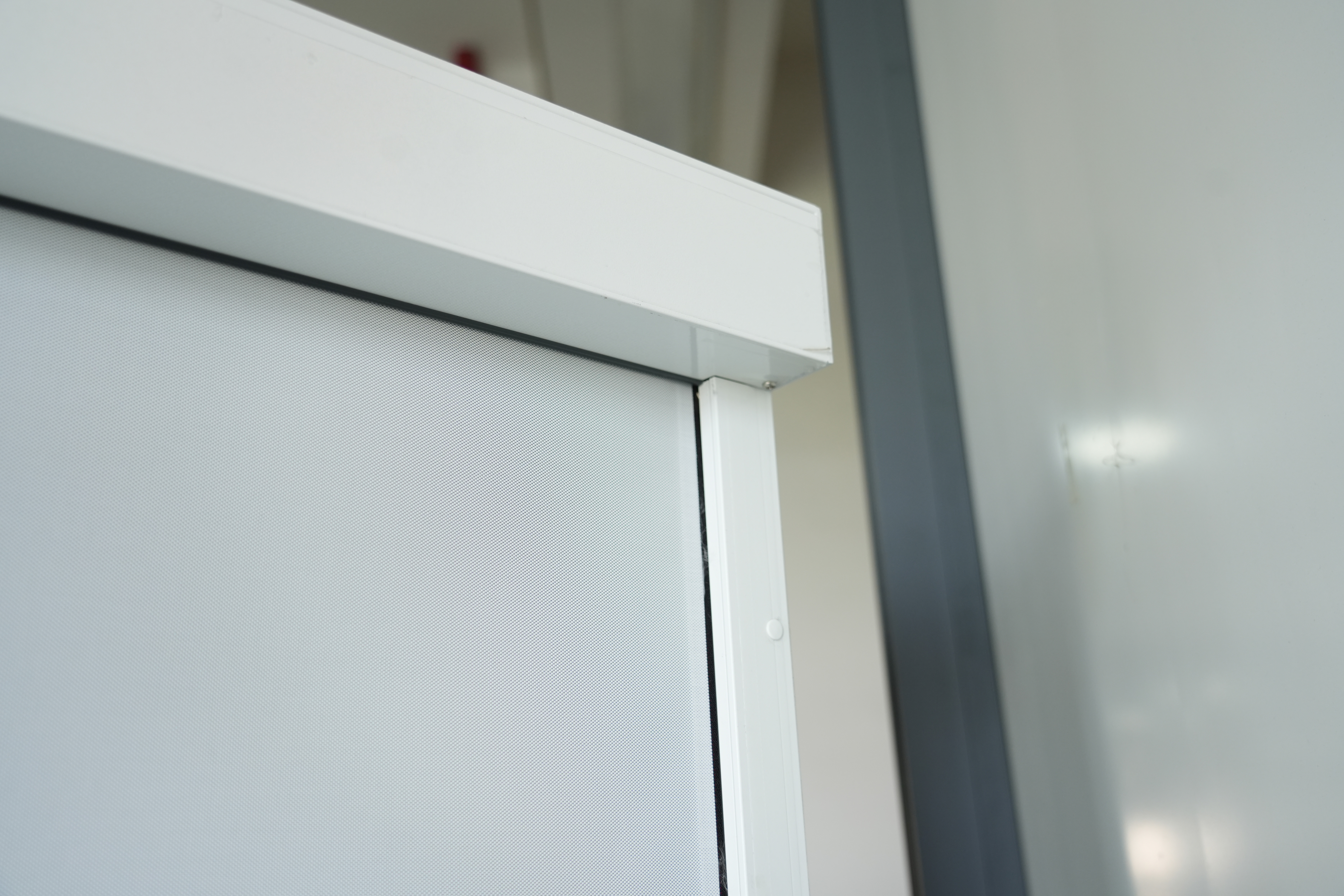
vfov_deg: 37.9
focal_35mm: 35
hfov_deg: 54.4
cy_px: 448
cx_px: 672
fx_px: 1307
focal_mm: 35
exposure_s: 1/60
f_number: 4
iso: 800
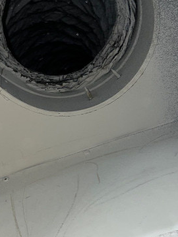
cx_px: 57
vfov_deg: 38.2
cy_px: 109
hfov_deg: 28.9
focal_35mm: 50
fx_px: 343
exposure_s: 1/695
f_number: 1.8
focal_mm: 4
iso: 20
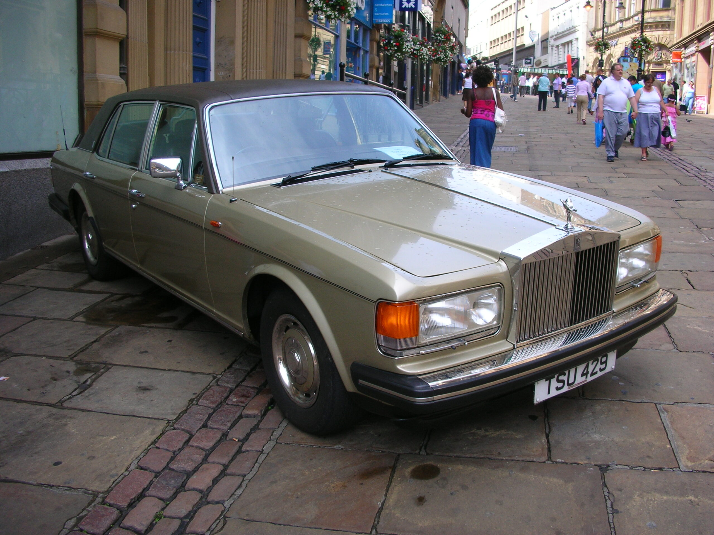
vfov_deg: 40.7
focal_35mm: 35
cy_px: 268
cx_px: 357
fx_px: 722
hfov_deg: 52.6
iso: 50
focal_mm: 5.8
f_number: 3
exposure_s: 1/217
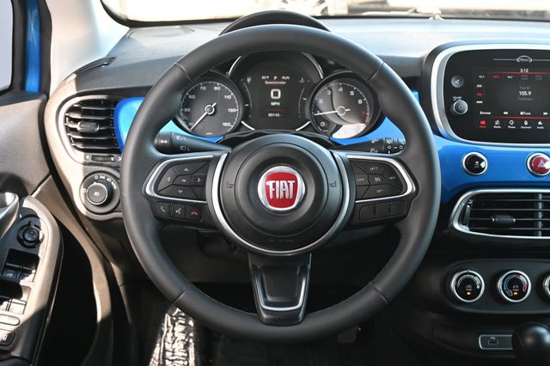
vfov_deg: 33.6
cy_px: 183
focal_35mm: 40
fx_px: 607
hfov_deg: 48.7
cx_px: 275
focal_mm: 26.5
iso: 720
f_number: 4.5
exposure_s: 1/125
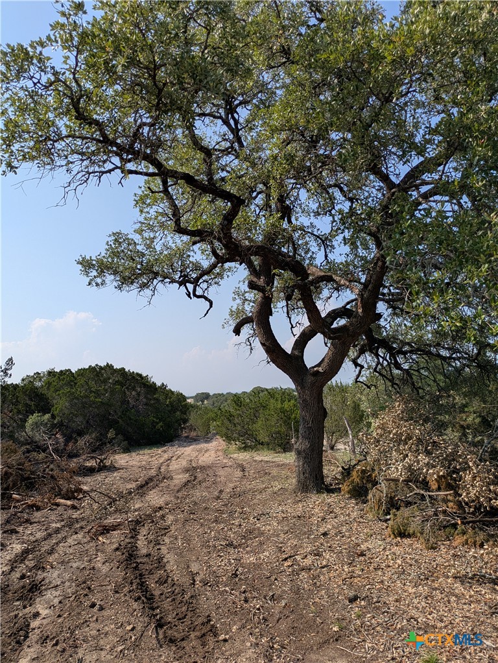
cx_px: 249
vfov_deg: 69.4
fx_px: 479
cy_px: 332
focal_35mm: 25
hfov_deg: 54.9
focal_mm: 5.43
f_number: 1.89
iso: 48
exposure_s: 1/2092
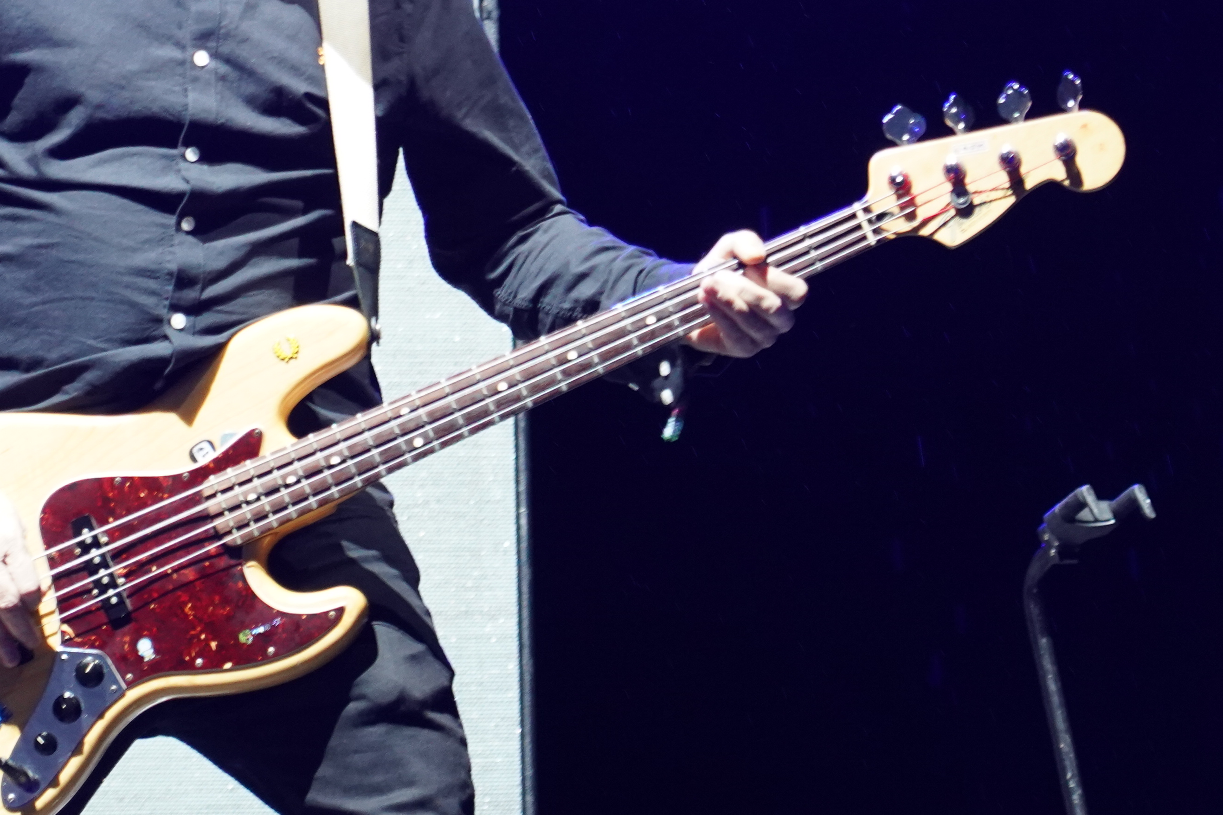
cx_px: 312
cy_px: -7
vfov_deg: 5.7
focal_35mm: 239
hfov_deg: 8.6
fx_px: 8118
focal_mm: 105
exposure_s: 1/125
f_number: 4
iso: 4000
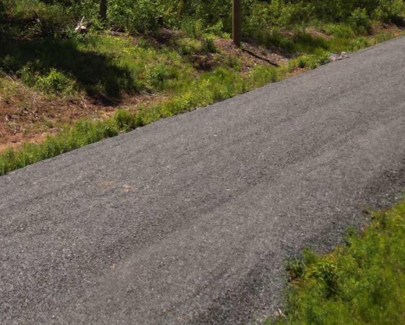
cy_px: -149
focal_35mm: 81
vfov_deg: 17.3
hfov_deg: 23.0
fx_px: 971
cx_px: 47
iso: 100
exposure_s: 1/25
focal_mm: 6.72
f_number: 1.7
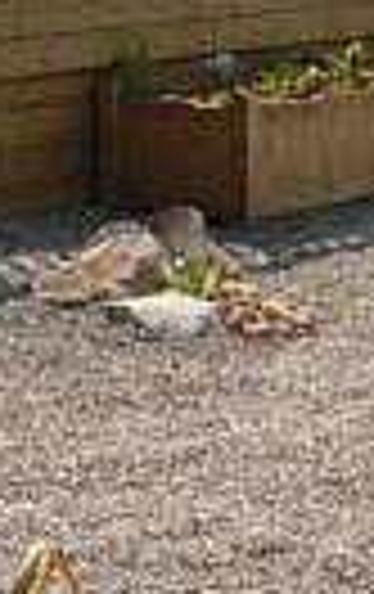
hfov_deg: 8.4
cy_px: -112
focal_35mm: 156
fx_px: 2533
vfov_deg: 13.1
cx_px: 261
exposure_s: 1/542
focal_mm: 7.8
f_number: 4.8
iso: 64
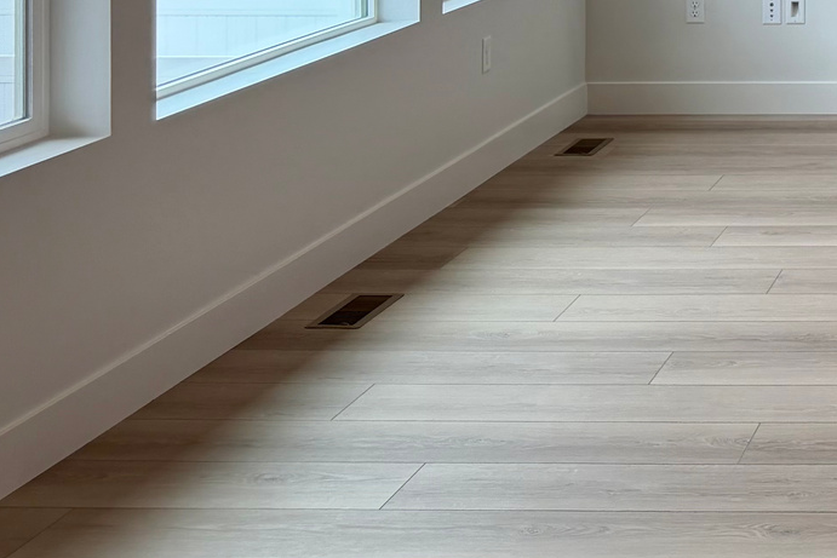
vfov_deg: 17.0
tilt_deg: -0.4
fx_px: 1721
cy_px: -223
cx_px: 1111
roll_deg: -0.3
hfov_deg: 23.8
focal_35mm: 74
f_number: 1.78
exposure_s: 1/514
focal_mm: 6.76
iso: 100
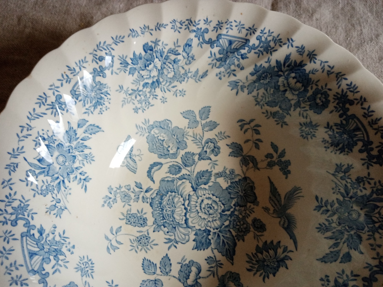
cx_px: 192
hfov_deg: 67.3
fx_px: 288
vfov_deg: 53.1
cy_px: 144
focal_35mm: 26
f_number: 1.8
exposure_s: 1/33.3
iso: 206
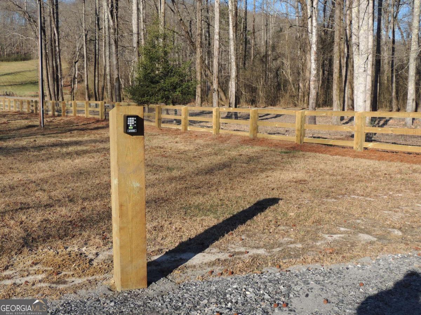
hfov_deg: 46.8
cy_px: 158
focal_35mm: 40
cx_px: 210
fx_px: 486
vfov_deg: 36.0
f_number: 3.3
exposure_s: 1/800
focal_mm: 7.1
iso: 100
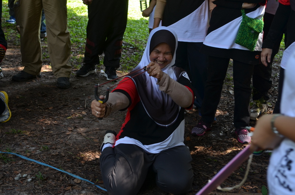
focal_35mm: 57
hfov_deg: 35.1
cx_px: 148
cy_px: 98
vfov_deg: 23.7
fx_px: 466
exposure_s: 1/125
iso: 250
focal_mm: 38
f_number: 4
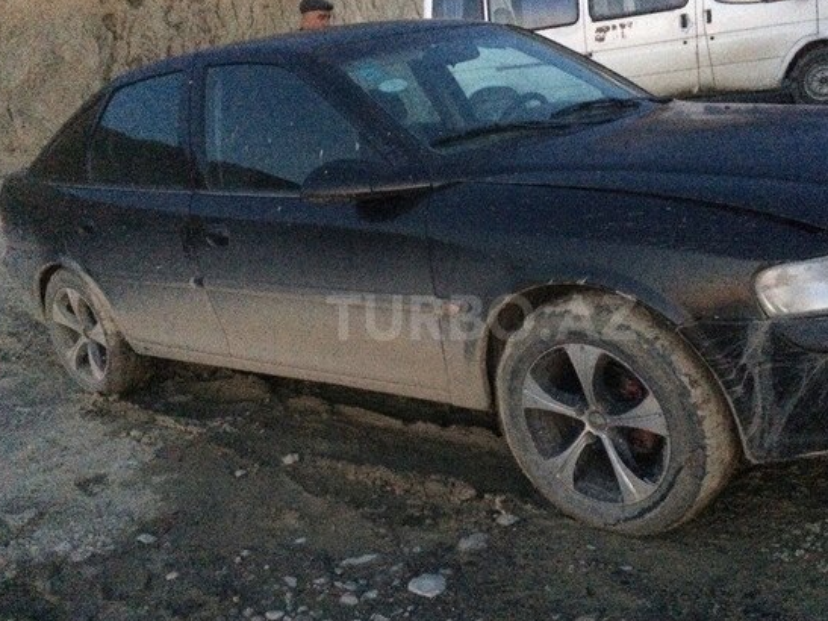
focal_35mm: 35
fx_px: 837
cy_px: 317
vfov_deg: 40.7
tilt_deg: -12.9
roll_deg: +7.4
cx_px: 481
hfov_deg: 52.4
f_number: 2.2
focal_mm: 4.15
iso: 1250
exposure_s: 1/17
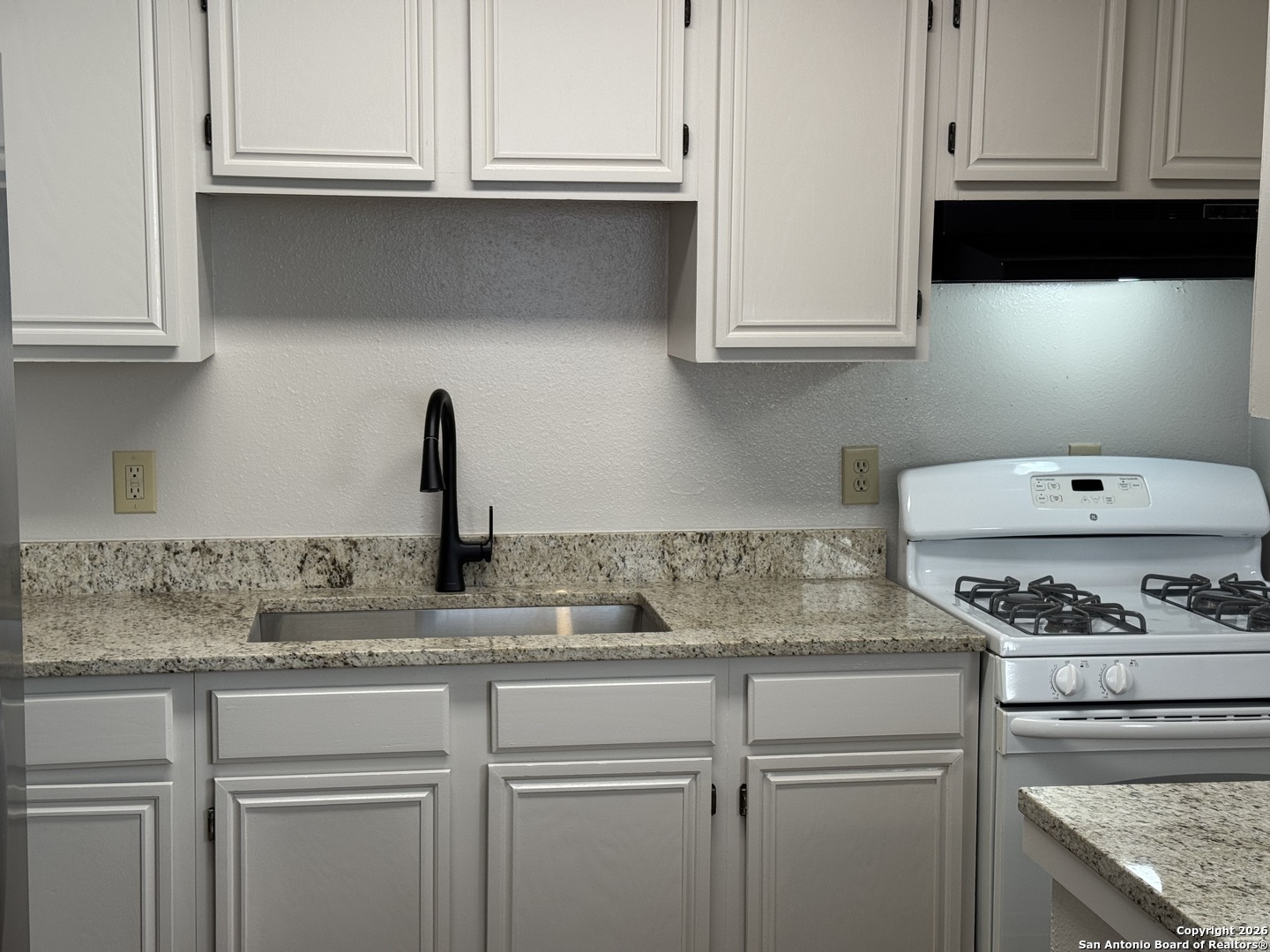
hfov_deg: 39.7
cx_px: 635
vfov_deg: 30.3
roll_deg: +0.2
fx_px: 1761
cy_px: 476
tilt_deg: -7.3
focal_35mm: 48
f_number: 1.78
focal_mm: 6.76
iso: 80
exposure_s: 1/120
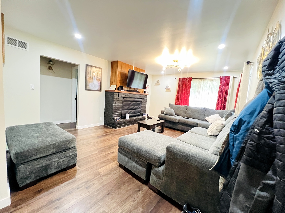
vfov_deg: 89.9
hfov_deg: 106.2
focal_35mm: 13
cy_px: 106
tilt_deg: -5.5
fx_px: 107
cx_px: 142
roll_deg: -4.1
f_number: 1.8
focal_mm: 1.57
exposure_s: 1/40
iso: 1000
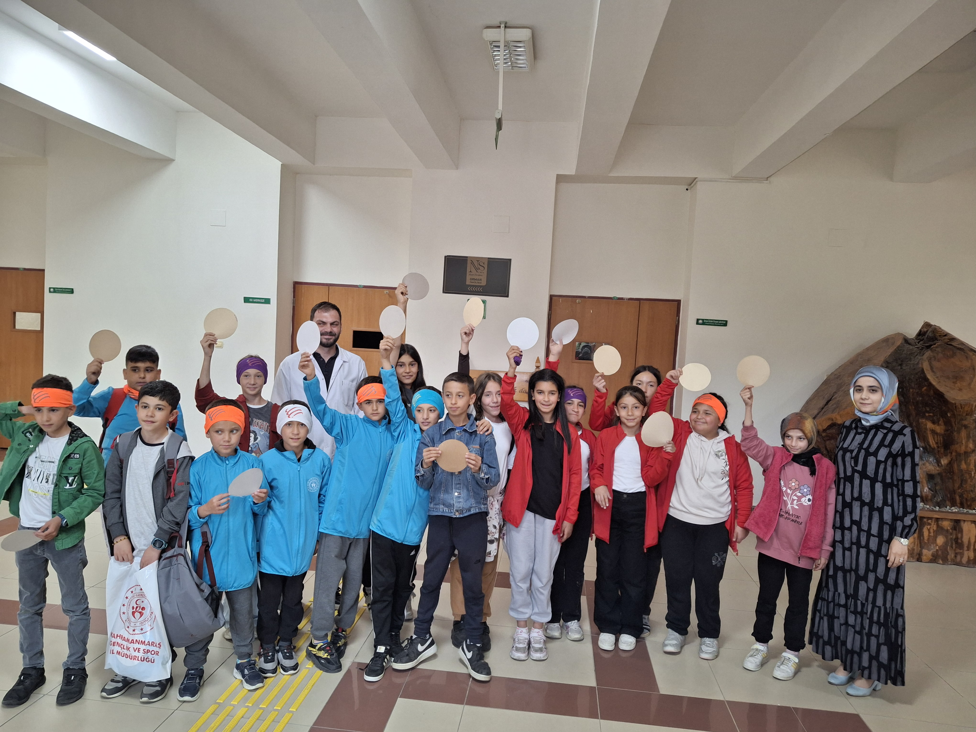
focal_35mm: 25
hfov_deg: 69.4
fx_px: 705
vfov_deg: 54.9
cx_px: 488
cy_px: 366
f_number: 1.8
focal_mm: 4.69
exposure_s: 1/50
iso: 200
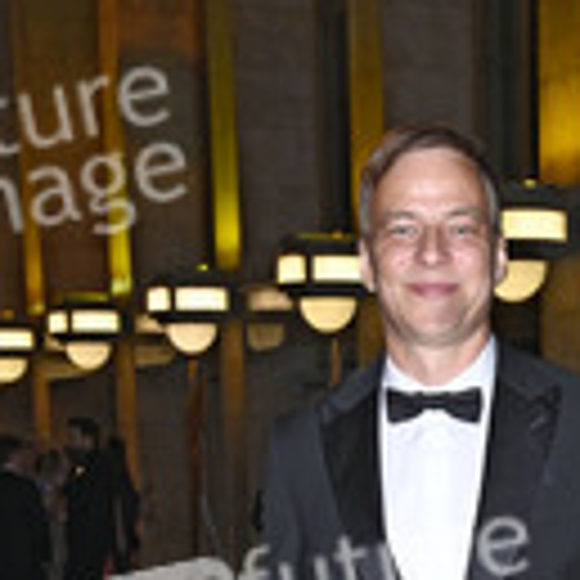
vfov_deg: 15.4
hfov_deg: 16.5
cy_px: 850
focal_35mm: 105
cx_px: 445
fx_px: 1990
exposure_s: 1/125
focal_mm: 40
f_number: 5.6
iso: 1250
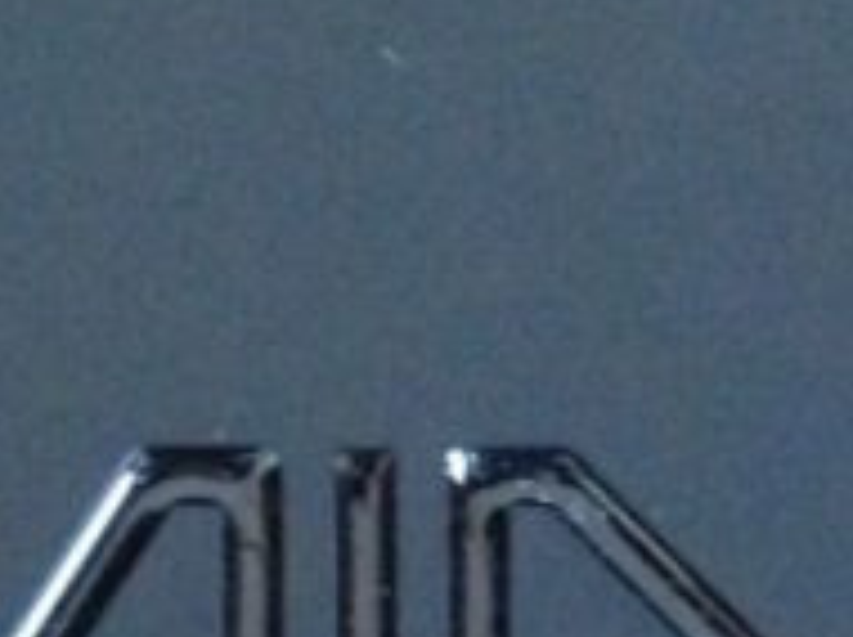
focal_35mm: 178
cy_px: 668
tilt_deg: -85.9
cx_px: 642
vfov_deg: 8.3
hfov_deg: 11.1
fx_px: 4381
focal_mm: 4.12
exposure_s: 1/15
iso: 800
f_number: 2.4
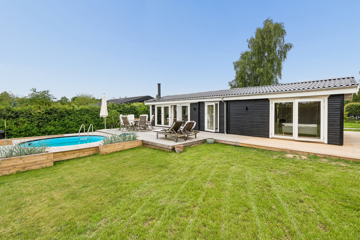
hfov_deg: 96.7
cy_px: 124
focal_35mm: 16
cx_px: 187
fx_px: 160
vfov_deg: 73.7
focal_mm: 15
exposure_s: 1/125
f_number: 13
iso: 140
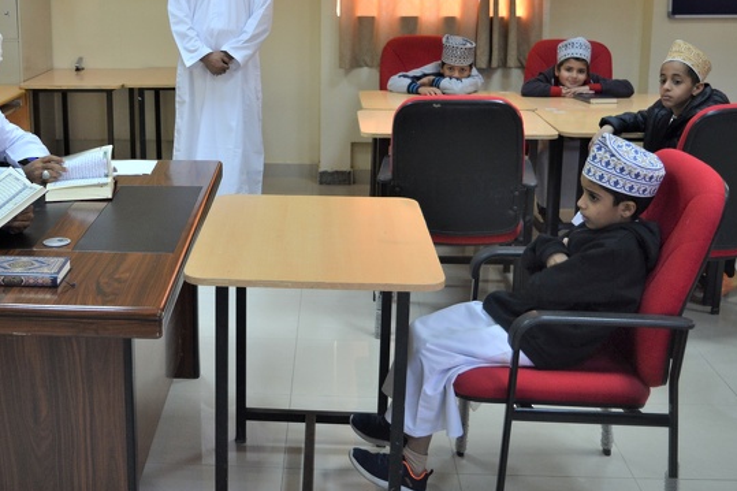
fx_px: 1003
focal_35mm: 49
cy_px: 166
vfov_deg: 27.4
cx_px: 230
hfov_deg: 39.7
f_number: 3.8
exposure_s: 1/60
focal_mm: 22
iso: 500
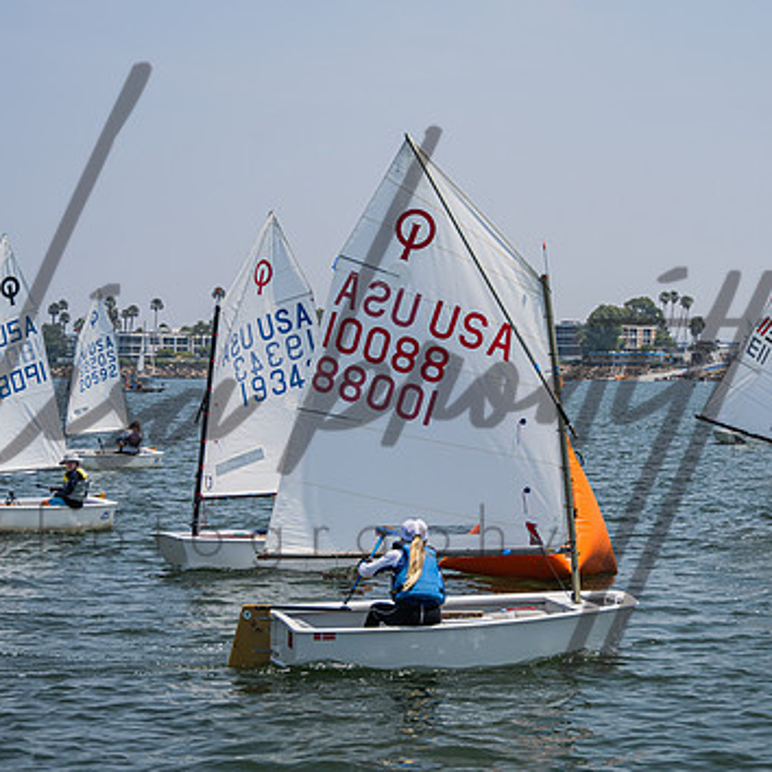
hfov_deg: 17.6
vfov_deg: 17.6
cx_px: 462
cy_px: 374
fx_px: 2498
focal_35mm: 99
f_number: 6
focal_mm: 70
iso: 320
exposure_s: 1/2000
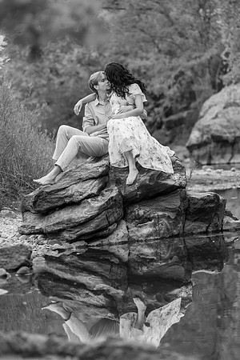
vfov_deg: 13.2
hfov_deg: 8.8
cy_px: 180
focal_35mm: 156
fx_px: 1560
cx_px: 120
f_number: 3.5
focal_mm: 156
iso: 1000
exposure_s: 1/200
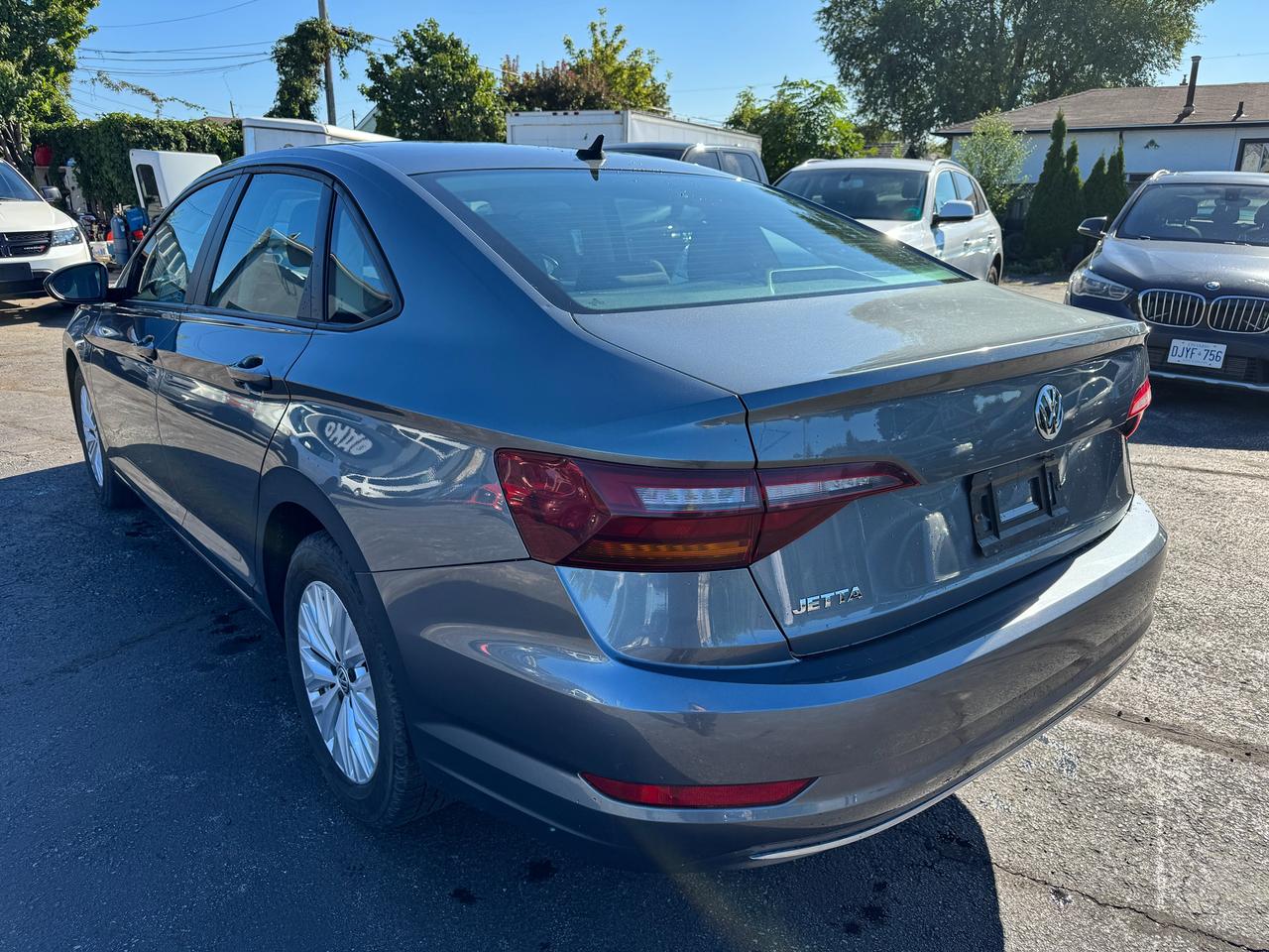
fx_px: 880
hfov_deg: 71.6
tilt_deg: -18.0
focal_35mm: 24
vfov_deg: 56.8
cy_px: 476
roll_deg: +1.4
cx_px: 634
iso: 80
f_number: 1.78
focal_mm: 6.76
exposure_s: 1/1366
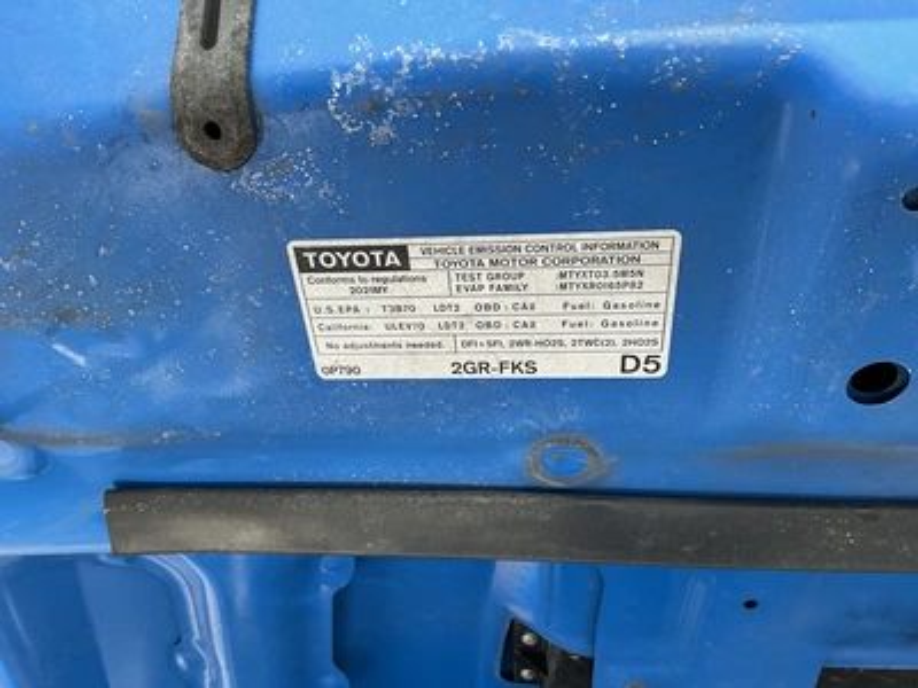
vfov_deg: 49.7
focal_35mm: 28
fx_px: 743
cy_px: 344
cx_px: 459
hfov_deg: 63.4
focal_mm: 3
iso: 25
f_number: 1.8
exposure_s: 1/279
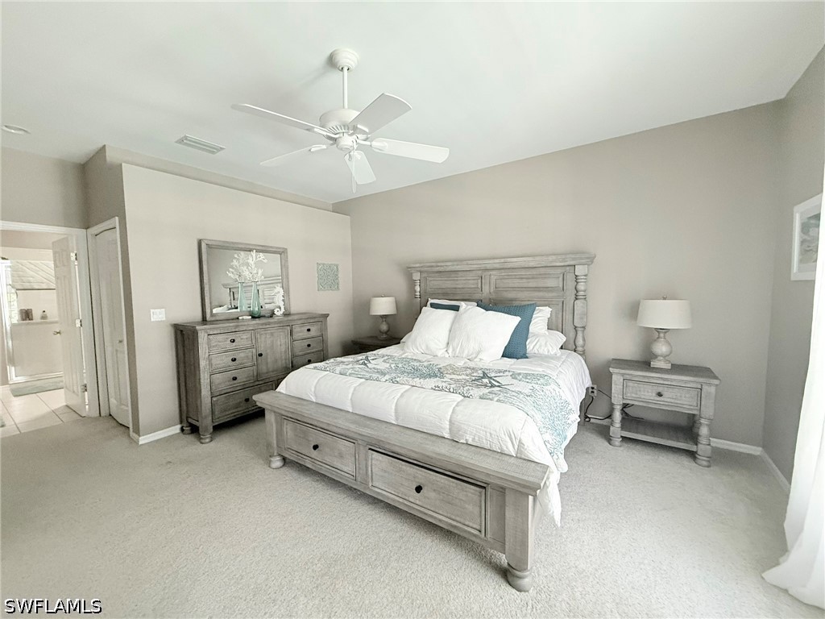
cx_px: 412
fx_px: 334
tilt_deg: -3.5
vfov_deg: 85.7
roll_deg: +0.9
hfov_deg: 102.1
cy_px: 310
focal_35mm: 14
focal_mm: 2.22
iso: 500
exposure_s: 1/60
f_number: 2.2
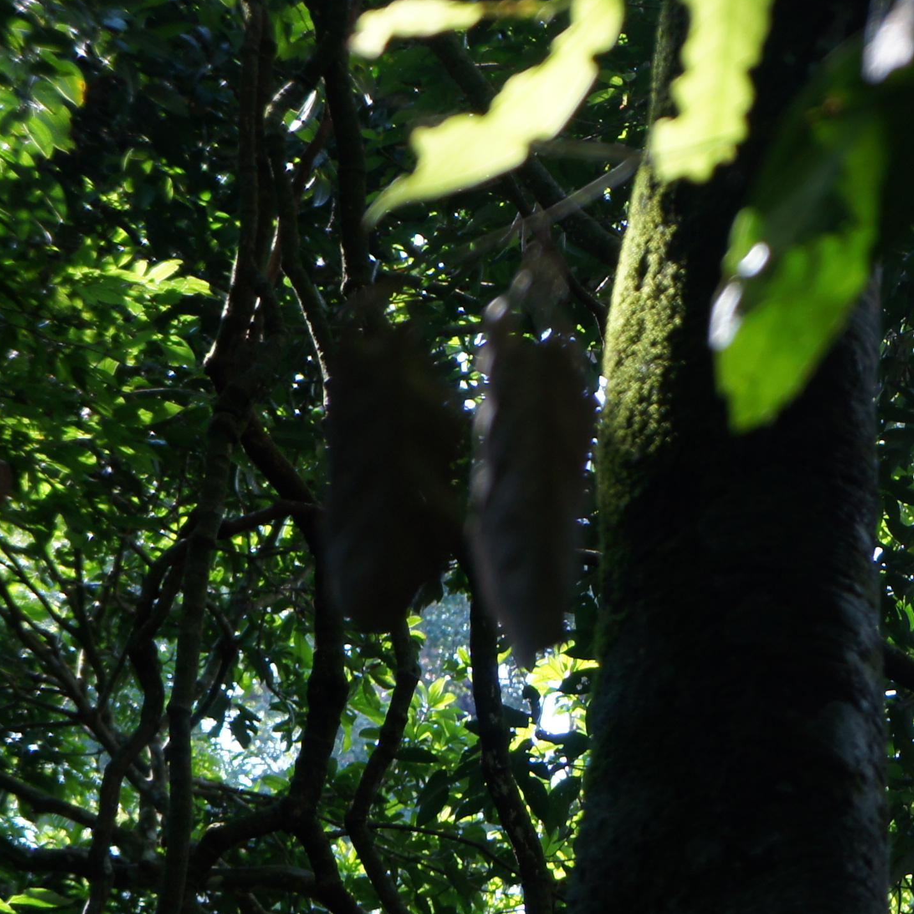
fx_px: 7183
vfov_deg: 7.2
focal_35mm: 240
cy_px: 952
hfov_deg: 7.2
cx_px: 1431
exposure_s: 1/100
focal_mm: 55
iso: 200
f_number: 5.6
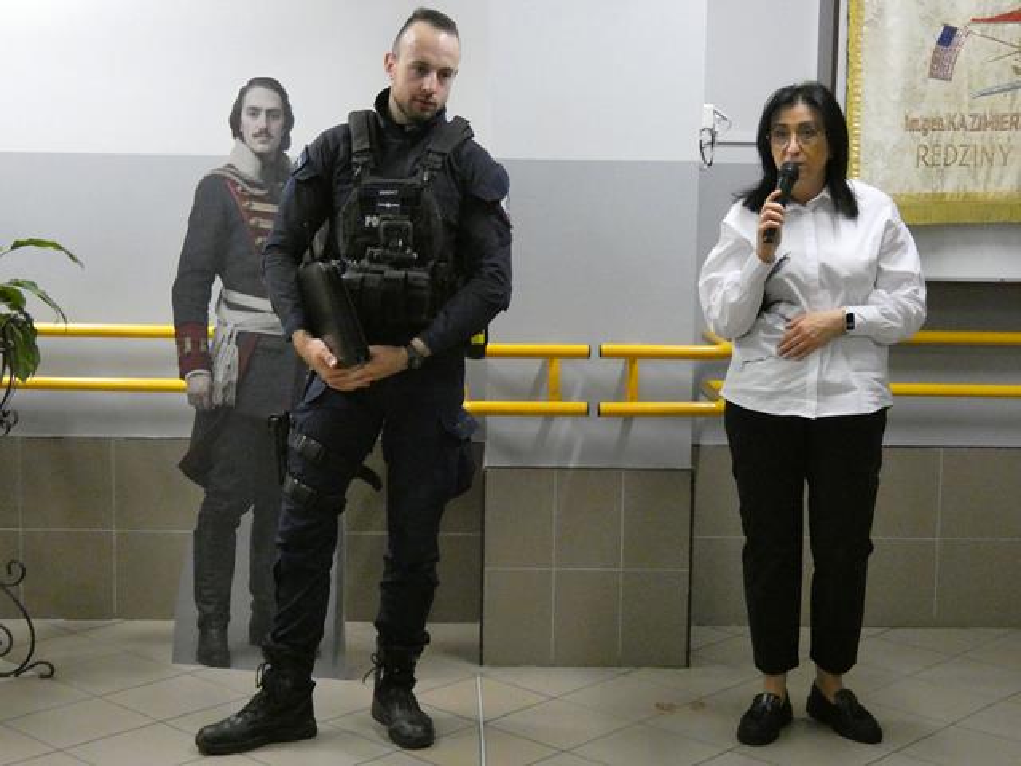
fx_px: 1563
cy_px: 383
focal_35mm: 53
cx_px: 510
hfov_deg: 36.2
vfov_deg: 27.5
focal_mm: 9.5
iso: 1600
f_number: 3.9
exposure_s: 1/30
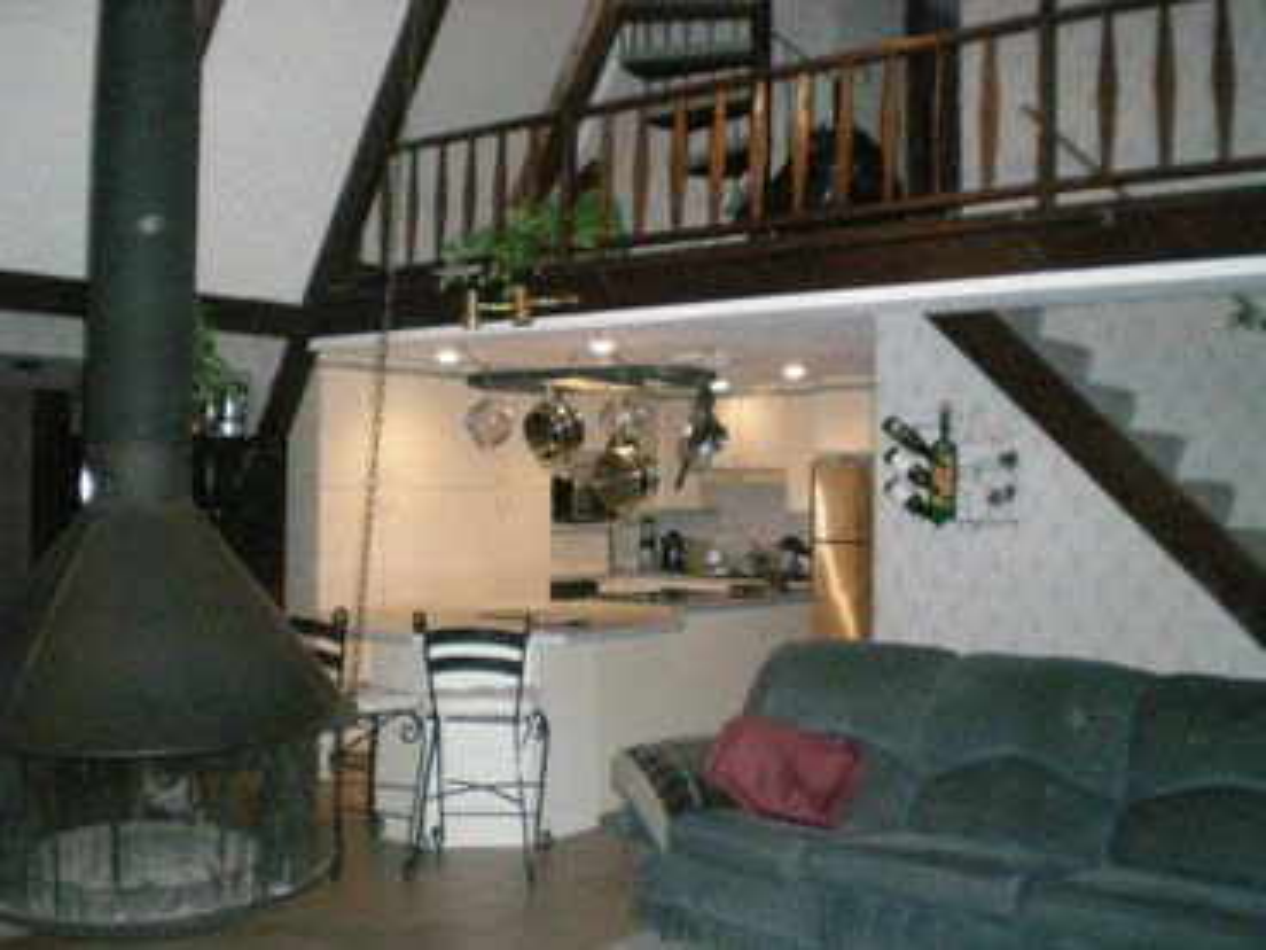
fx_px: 1390
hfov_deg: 49.0
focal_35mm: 38
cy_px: 475
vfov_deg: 37.7
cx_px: 633
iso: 741
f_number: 3.1
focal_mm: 6.3
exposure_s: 1/60
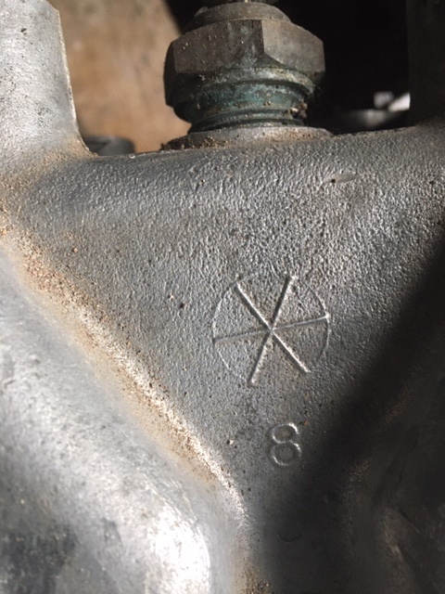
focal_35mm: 29
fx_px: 497
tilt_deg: -83.7
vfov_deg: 61.7
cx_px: 222
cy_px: 297
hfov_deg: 48.2
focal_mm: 4.15
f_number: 2.2
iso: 160
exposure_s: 1/33
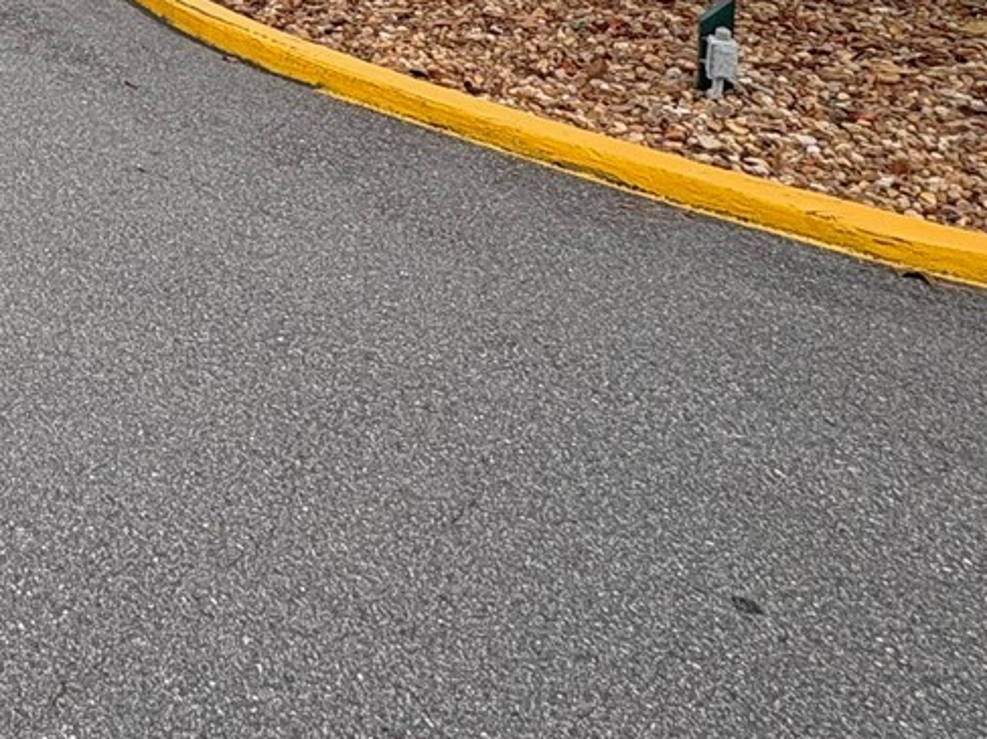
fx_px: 1311
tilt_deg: +1.5
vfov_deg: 24.4
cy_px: -377
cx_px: -193
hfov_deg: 33.6
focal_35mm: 46
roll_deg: -1.2
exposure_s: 1/1976
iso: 50
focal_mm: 2.22
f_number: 2.2
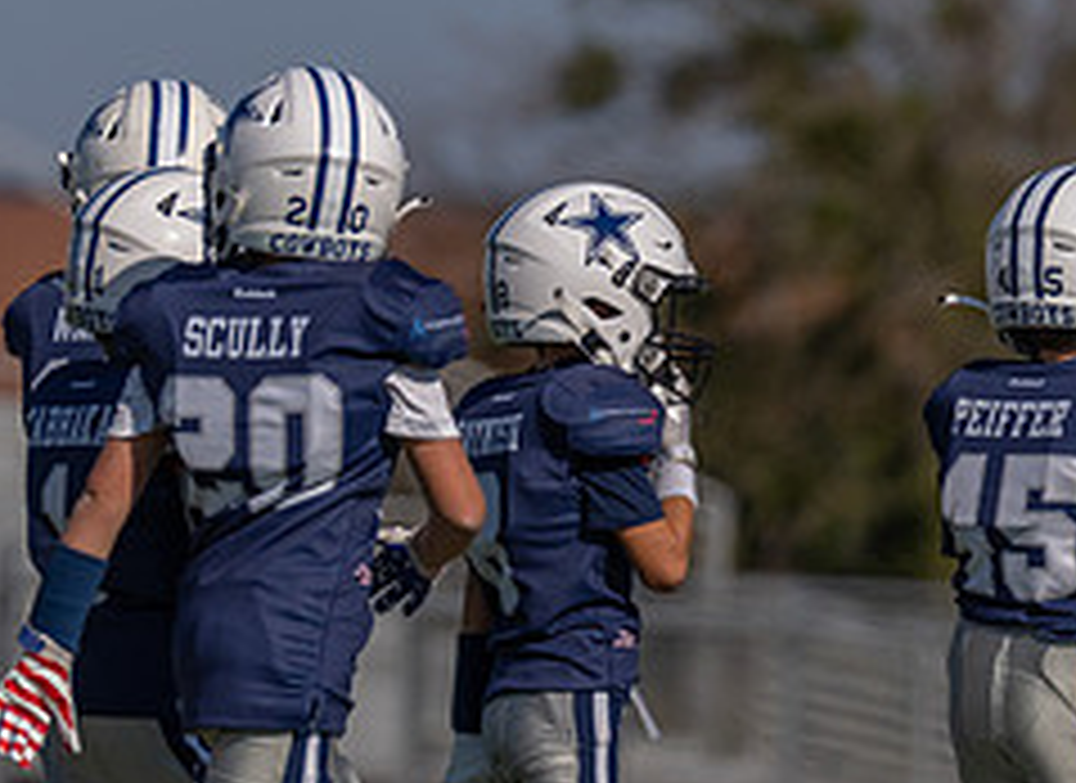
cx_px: 1050
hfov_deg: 3.3
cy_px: 621
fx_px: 18855
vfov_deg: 2.4
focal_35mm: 613
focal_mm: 200
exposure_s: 1/5000
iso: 160
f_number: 3.2
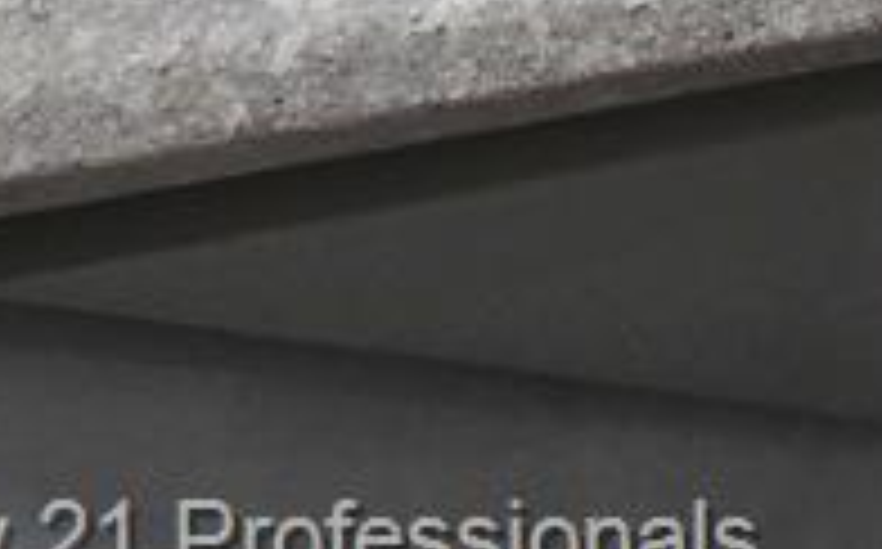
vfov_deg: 11.1
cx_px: 1953
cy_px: -1116
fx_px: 1729
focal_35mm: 72
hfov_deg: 16.7
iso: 125
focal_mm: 2.2
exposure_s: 1/60
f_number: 2.2
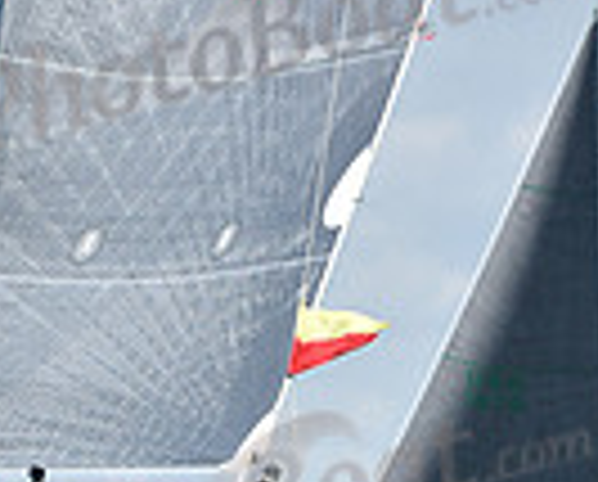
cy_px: 336
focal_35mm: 571
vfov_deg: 2.7
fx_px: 10128
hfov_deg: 3.4
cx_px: -270
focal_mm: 140
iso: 250
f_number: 7.1
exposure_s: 1/1250
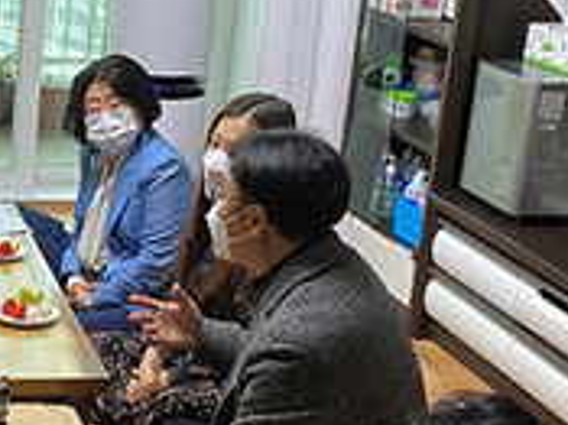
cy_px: 289
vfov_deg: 16.5
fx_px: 1459
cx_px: -42
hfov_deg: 21.0
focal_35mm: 89
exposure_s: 1/120
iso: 125
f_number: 1.8
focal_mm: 4.25
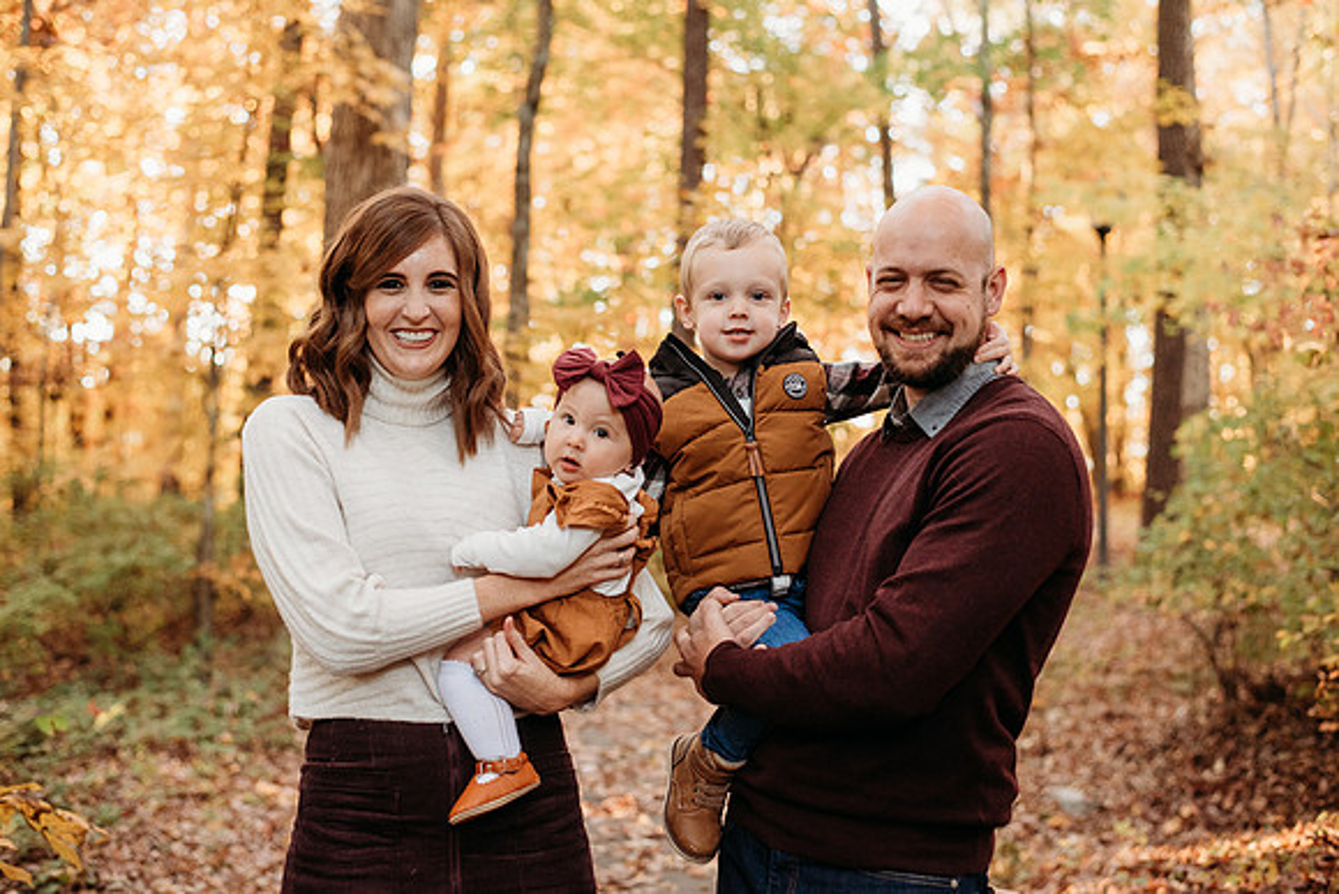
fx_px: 1860
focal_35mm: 50
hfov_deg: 39.6
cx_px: 670
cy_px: 447
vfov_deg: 27.0
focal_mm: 50
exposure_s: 1/200
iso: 1600
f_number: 2.8
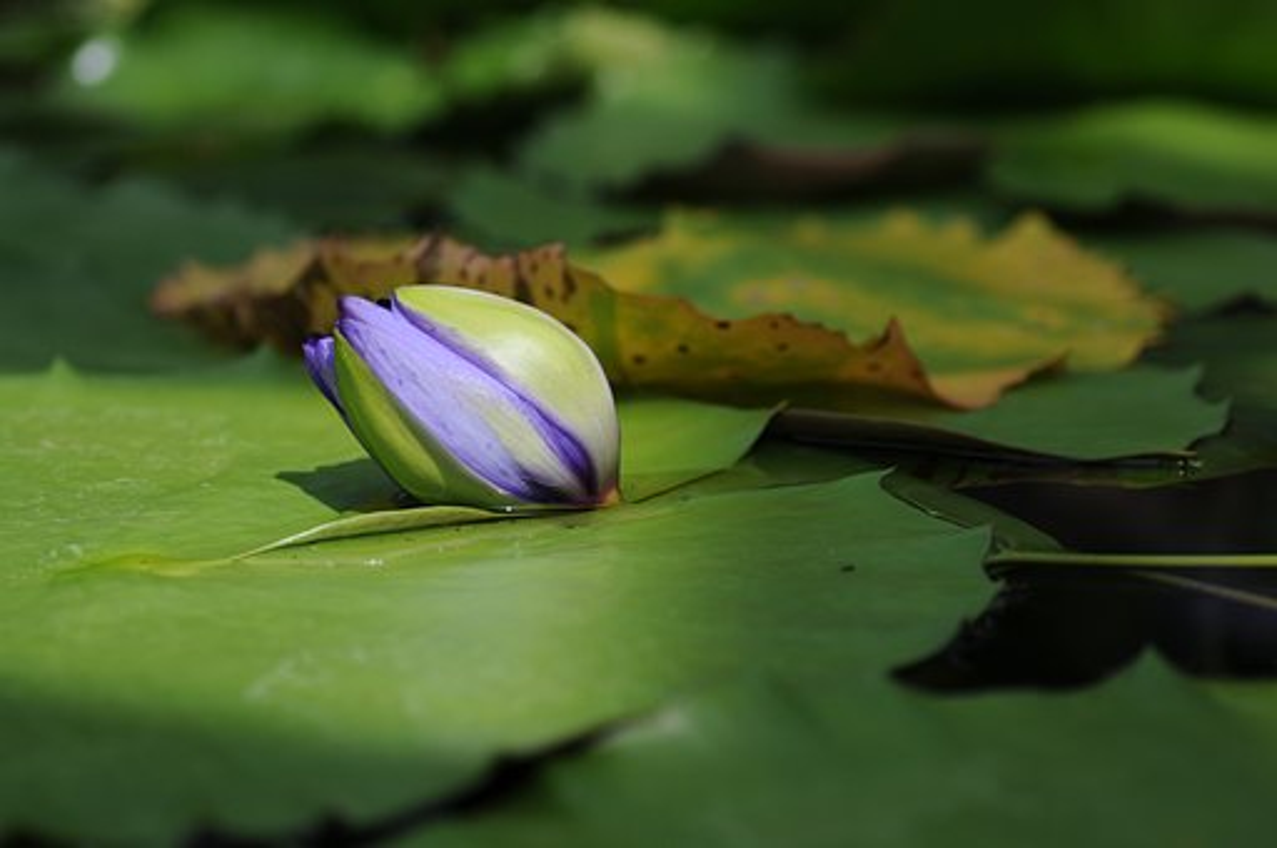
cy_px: 424
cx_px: 638
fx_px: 3720
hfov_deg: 19.5
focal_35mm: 105
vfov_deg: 13.0
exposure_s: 1/1000
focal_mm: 70
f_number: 3.2
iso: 200
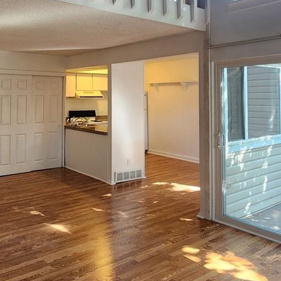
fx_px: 294
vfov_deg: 49.7
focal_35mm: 32
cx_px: 105
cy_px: 83
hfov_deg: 50.6
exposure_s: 1/60
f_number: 2.2
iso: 320
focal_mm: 2.2
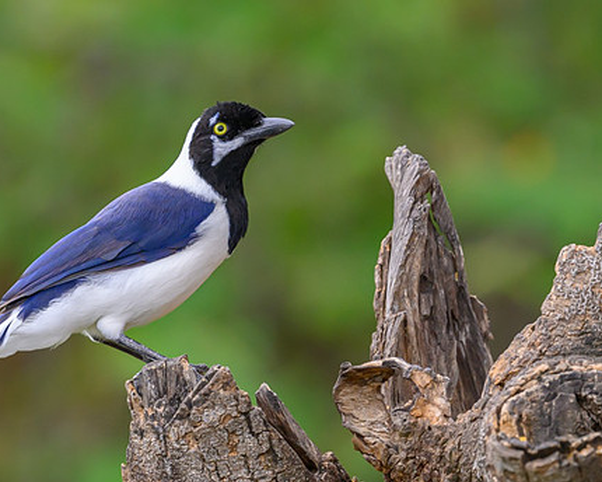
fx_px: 11421
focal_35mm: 641
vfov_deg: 2.4
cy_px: 193
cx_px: 227
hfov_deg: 3.0
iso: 2500
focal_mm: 400
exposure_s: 1/500
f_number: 5.6
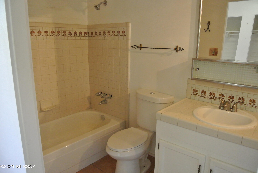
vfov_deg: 48.0
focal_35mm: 27
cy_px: 86
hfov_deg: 67.3
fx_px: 194
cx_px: 129
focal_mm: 10
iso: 1600
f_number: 3.5
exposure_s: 1/125
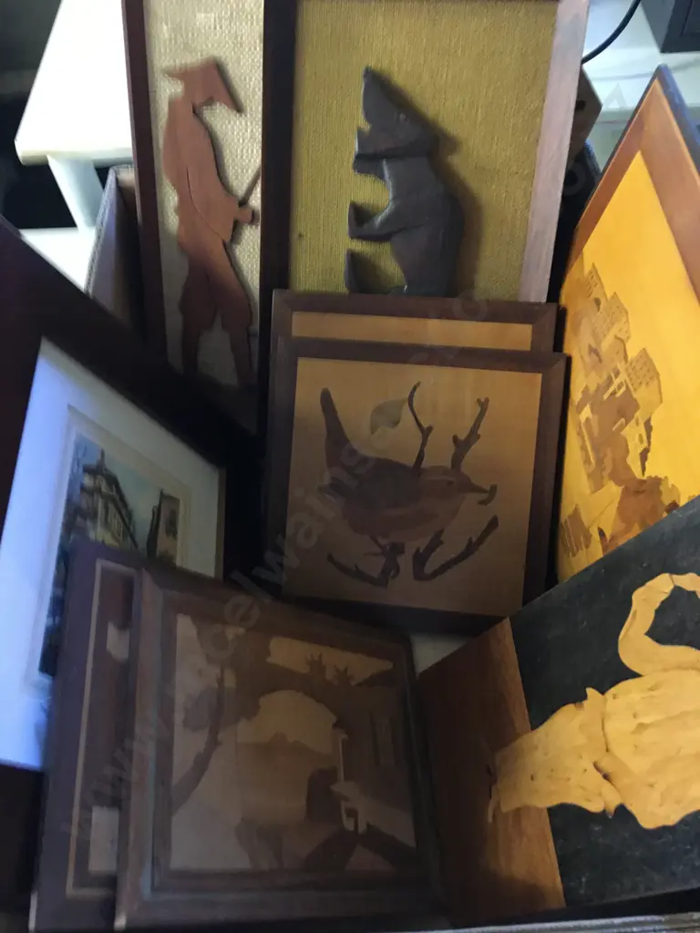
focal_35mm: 29
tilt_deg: -58.2
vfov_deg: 61.7
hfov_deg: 48.2
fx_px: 782
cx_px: 350
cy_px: 466
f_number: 2.2
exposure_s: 1/8
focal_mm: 4.15
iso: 125
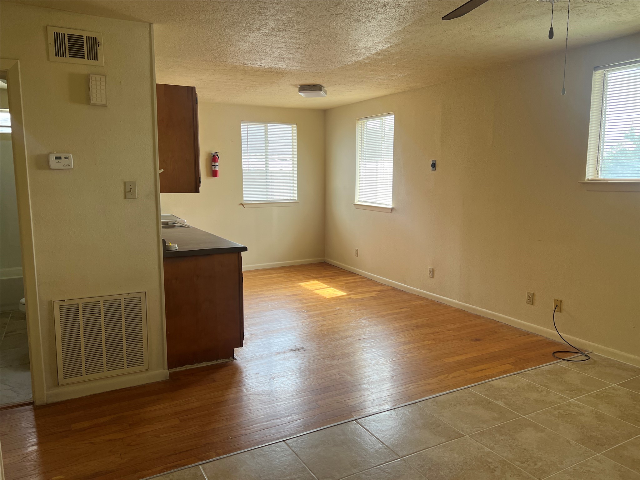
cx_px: 320
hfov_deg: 67.3
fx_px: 481
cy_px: 240
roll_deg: +0.5
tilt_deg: -7.9
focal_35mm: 26
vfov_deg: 53.1
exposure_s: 1/128
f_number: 1.5
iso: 64
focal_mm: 5.7
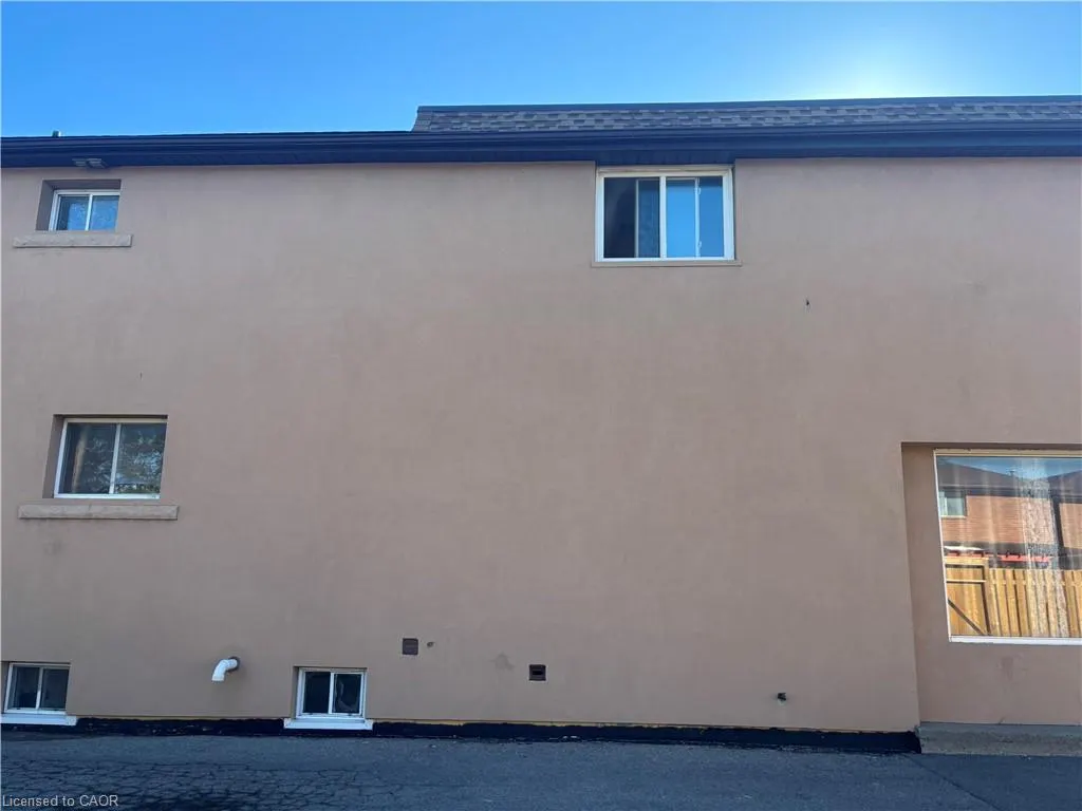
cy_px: 406
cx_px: 541
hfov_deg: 67.3
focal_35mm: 26
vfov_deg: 53.1
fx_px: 813
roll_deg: -2.1
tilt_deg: +13.9
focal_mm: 5.96
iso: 50
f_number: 1.6
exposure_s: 1/630
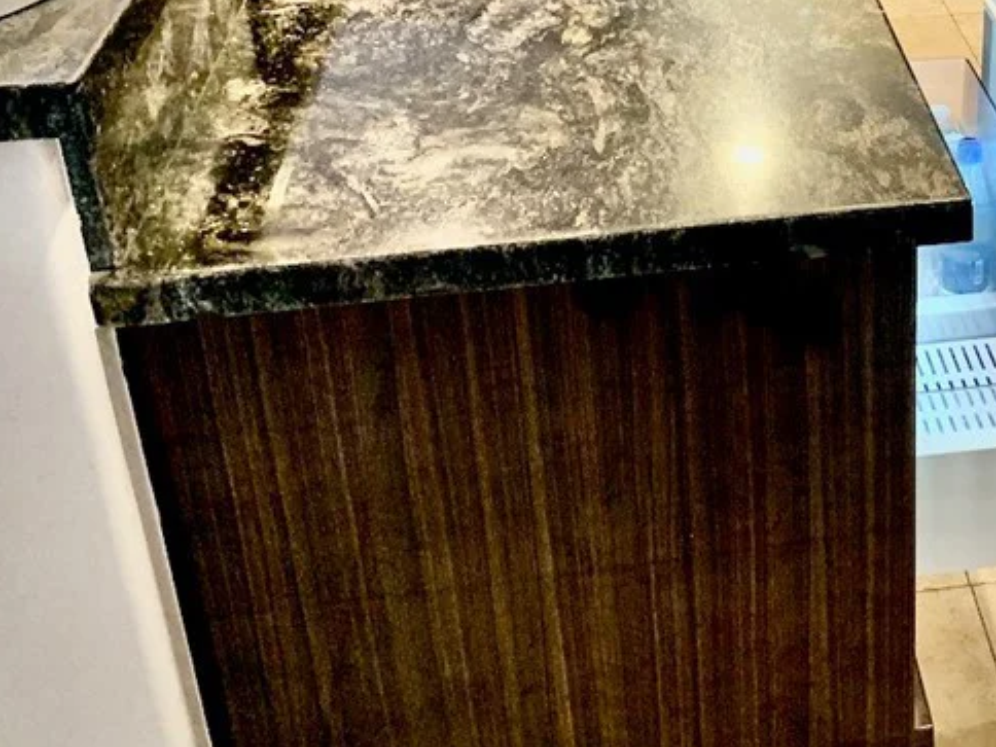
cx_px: 912
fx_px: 1583
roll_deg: +0.3
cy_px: 97
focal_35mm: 55
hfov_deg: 33.0
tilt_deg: -25.4
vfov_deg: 25.8
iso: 320
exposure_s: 1/60
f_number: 1.8
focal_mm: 4.25
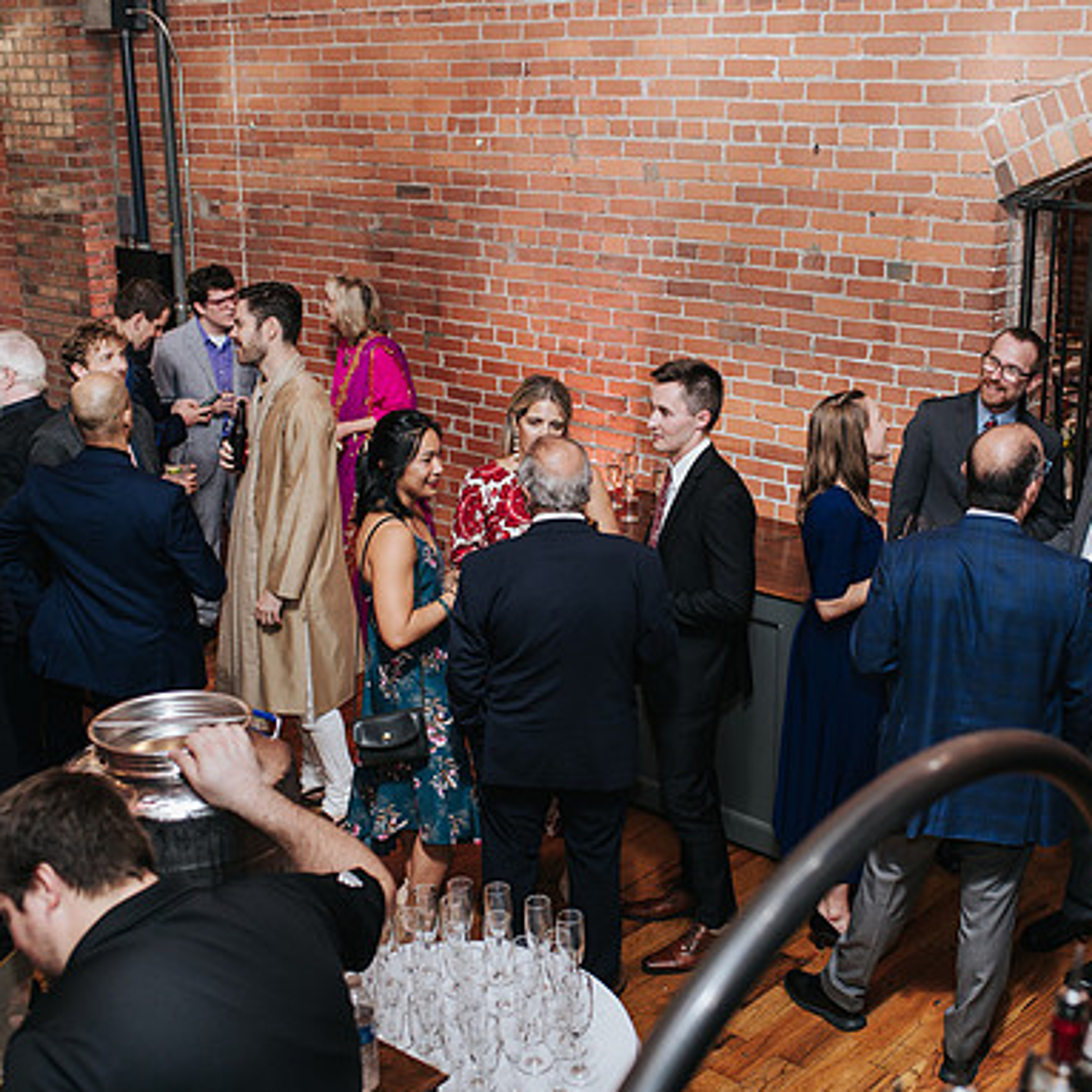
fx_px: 1606
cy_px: 545
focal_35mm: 45
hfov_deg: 37.4
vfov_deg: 37.6
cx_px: 639
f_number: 3.2
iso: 800
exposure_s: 1/200
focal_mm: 35
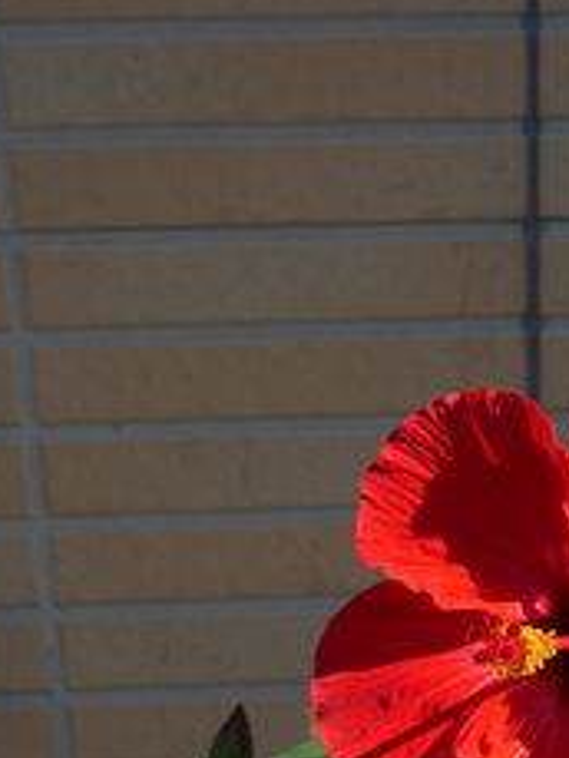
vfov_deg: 17.9
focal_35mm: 105
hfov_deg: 13.9
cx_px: 541
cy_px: 864
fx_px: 2299
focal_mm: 20
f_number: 8
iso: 200
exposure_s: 1/250
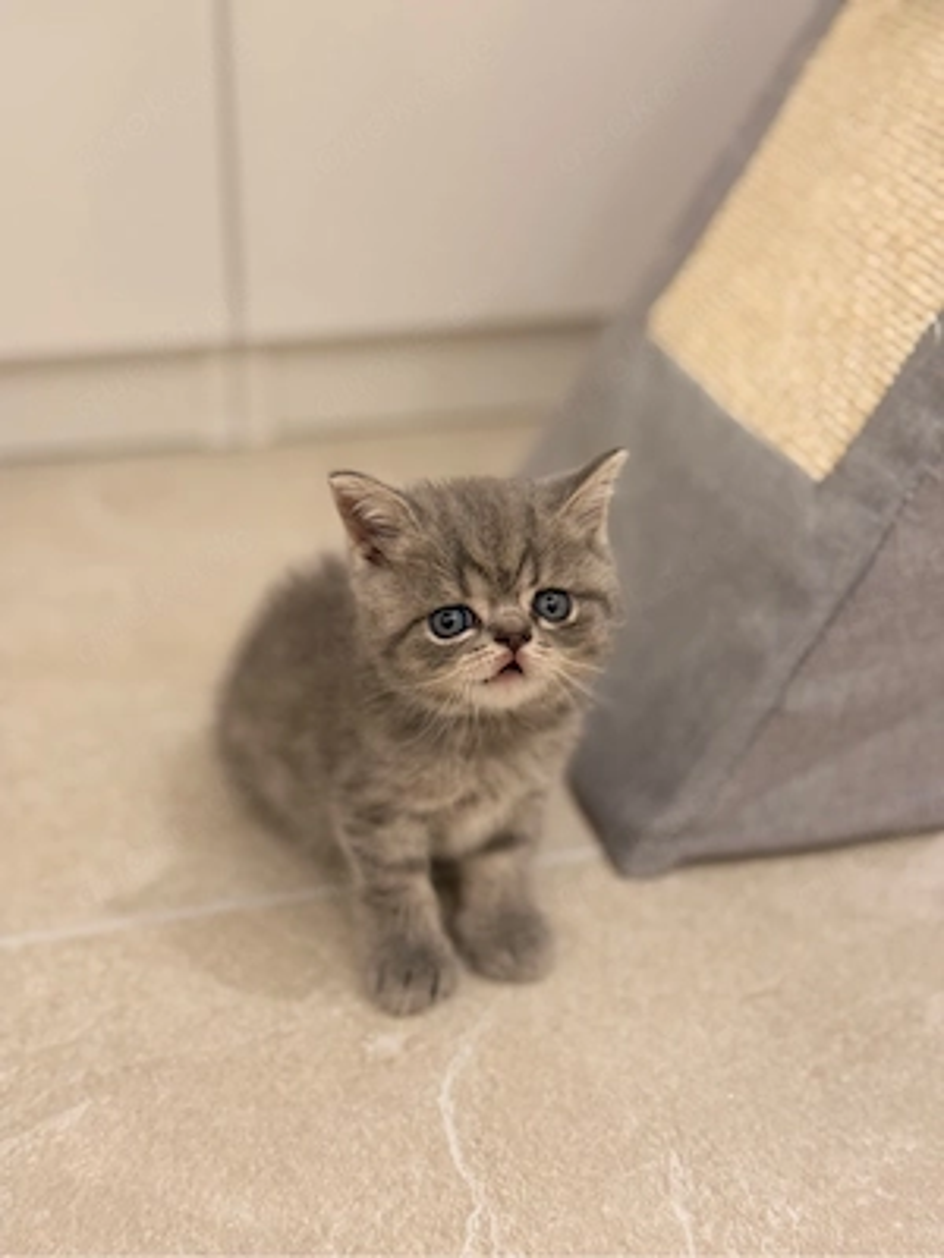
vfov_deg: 39.7
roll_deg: -1.9
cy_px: 629
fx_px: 1745
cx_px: 472
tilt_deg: -30.5
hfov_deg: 30.3
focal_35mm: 48
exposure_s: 1/50
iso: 160
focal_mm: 6.76
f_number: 1.78
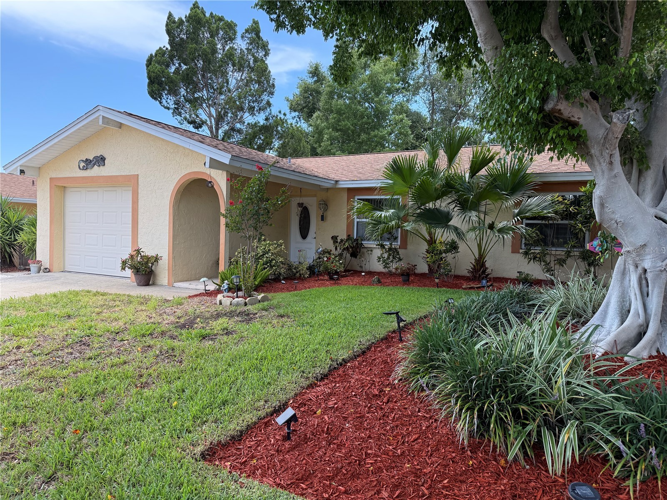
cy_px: 250
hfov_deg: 71.6
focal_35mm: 24
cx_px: 334
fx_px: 462
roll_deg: -1.8
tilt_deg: -2.0
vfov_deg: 56.8
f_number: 1.78
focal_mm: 6.76
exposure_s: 1/750
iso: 100
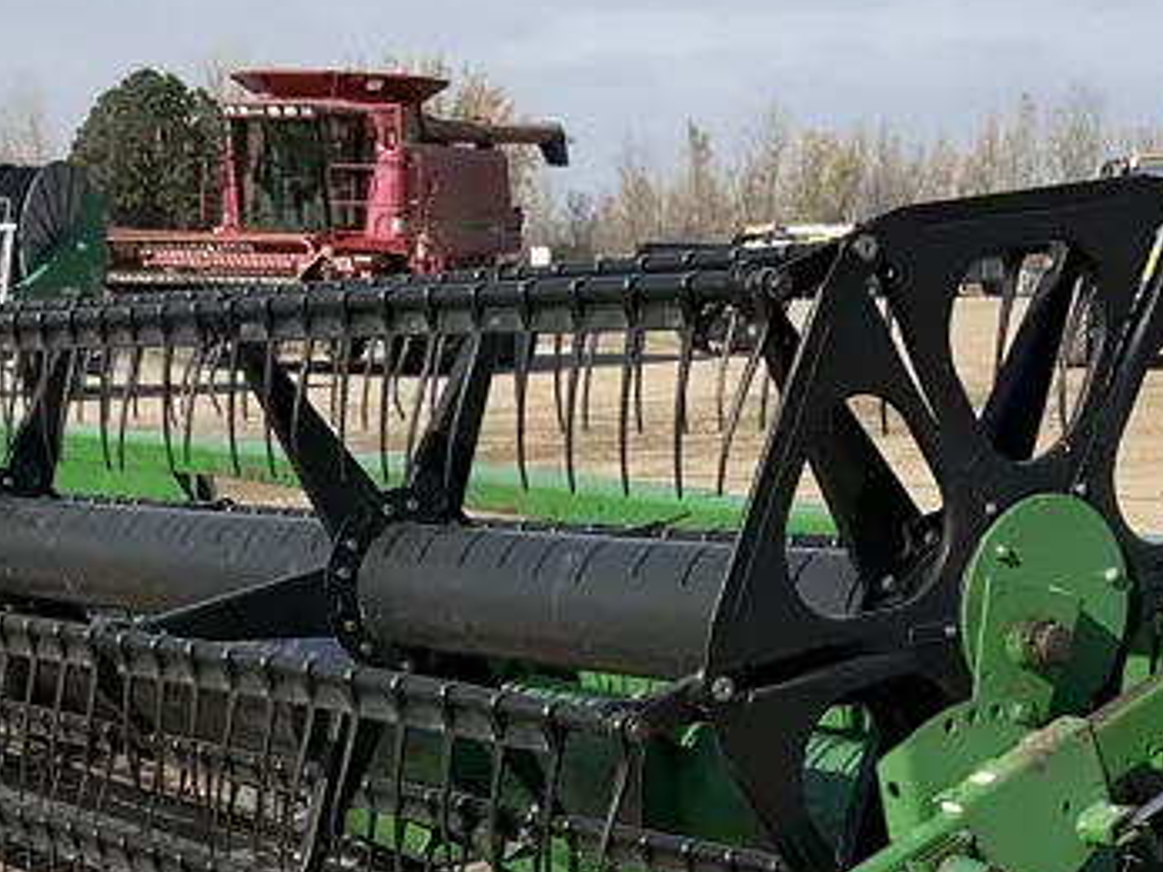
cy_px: 1049
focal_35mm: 80
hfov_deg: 24.4
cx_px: 568
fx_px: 2688
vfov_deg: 17.6
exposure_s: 1/1626
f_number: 1.8
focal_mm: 3
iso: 25
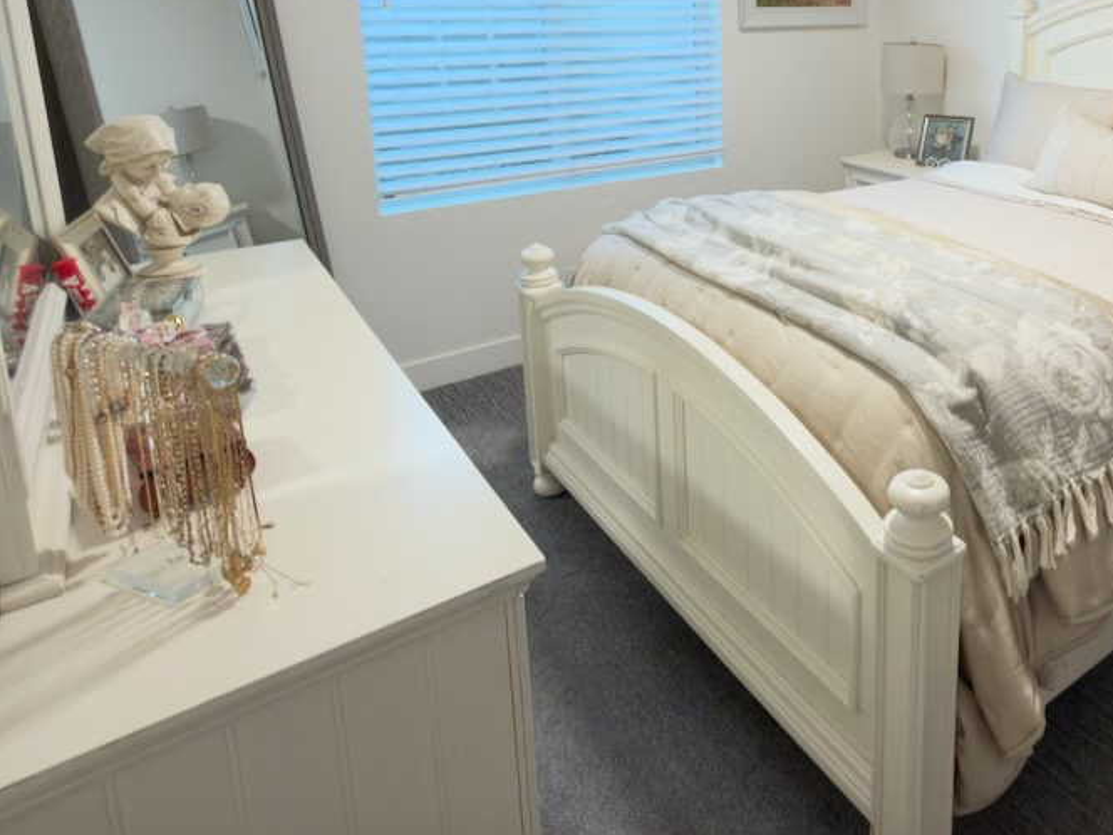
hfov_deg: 61.8
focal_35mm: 27
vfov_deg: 48.2
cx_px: 830
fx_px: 868
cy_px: 154
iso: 125
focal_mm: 2.22
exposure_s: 1/30
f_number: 2.2
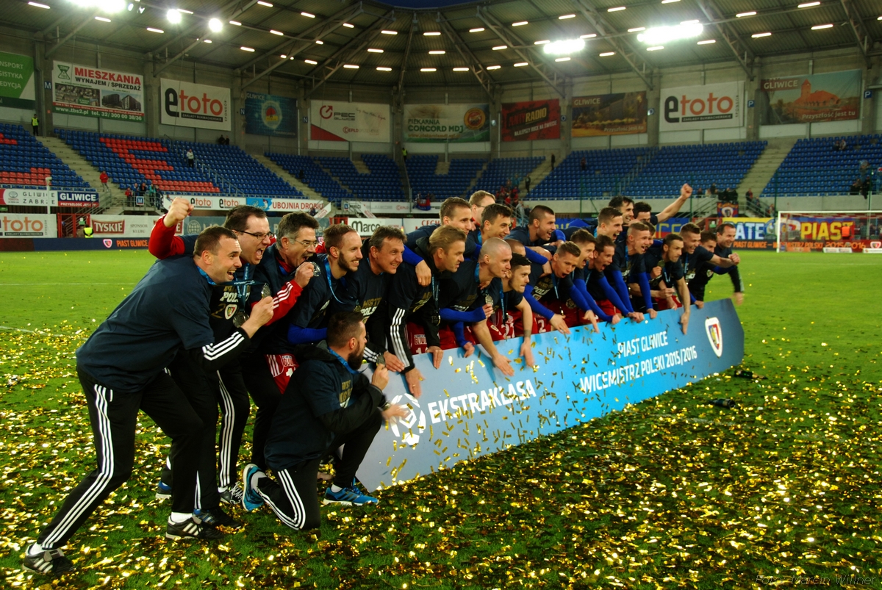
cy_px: 295
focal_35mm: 36
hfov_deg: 53.1
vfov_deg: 37.0
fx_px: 883
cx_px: 441
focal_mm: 24
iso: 500
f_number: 5
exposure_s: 1/60
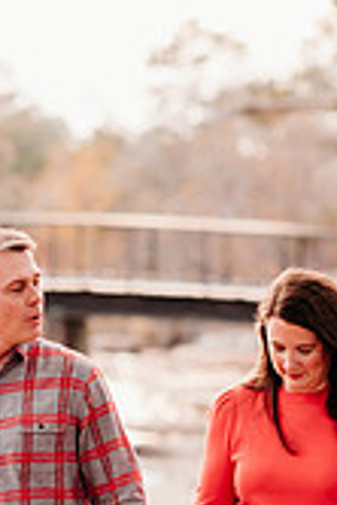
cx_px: 173
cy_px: 441
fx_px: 3223
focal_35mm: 230
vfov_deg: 8.9
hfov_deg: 6.0
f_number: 2.2
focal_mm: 85
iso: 320
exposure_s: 1/400
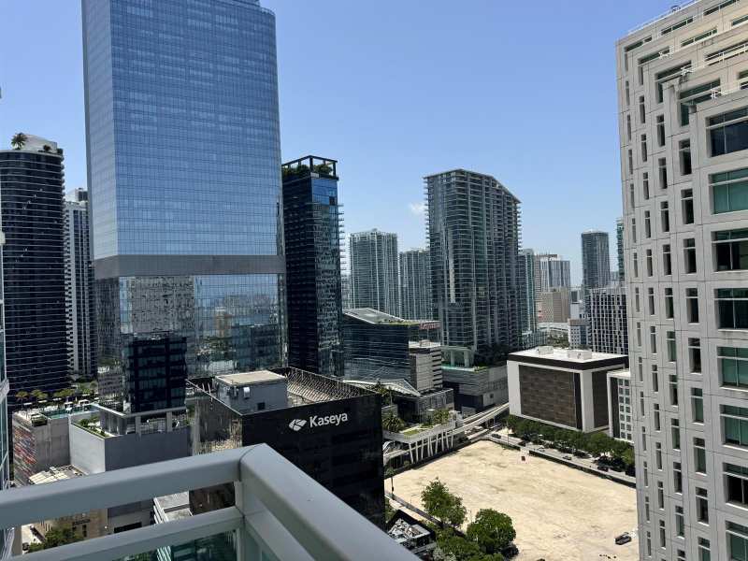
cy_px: 280
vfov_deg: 56.8
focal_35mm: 24
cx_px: 374
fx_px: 519
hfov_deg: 71.6
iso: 80
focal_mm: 6.76
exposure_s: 1/5348
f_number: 1.78
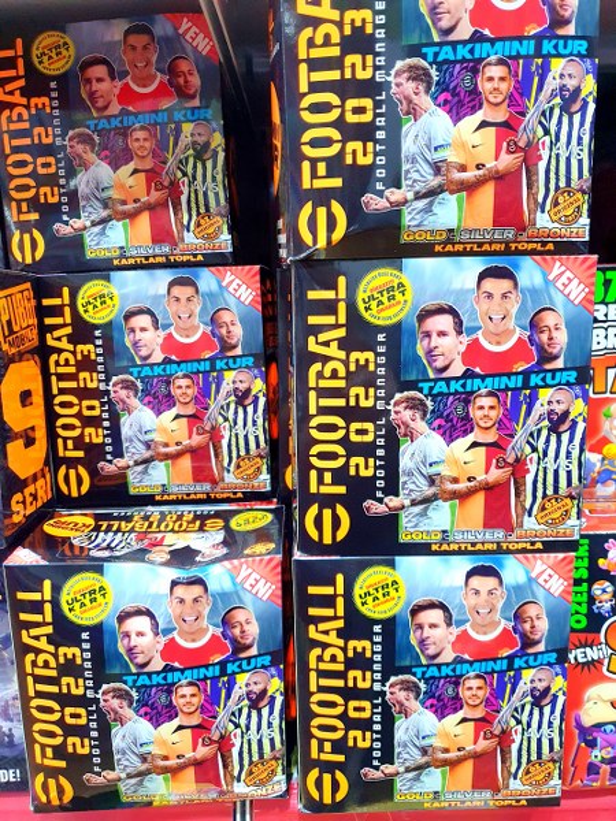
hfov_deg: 53.1
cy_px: 410
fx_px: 617
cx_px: 308
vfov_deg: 67.3
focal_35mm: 26
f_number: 1.5
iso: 320
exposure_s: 1/50
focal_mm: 4.32
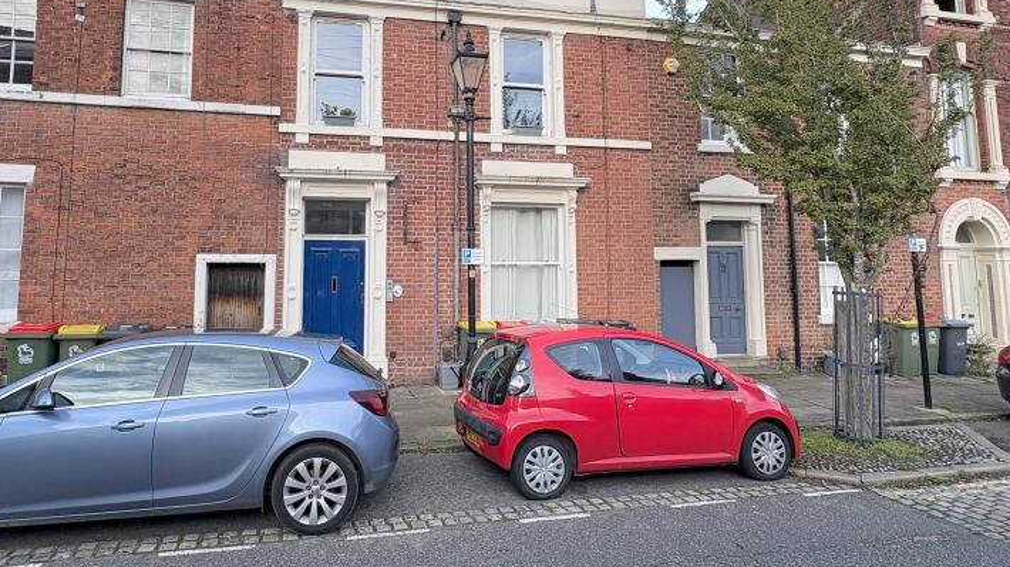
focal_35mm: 22
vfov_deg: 50.8
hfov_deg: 80.6
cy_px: 207
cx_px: 421
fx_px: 589
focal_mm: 2.22
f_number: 2.2
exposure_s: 1/196
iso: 40
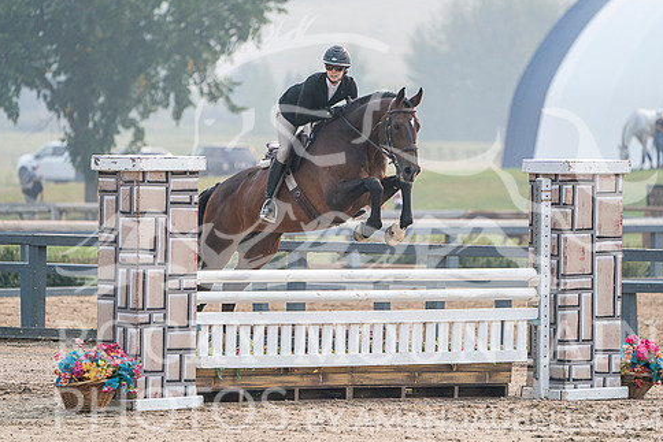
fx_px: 7424
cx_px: 363
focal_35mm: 403
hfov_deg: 5.1
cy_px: 218
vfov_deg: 3.4
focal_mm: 336
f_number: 5.6
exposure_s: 1/800
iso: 500
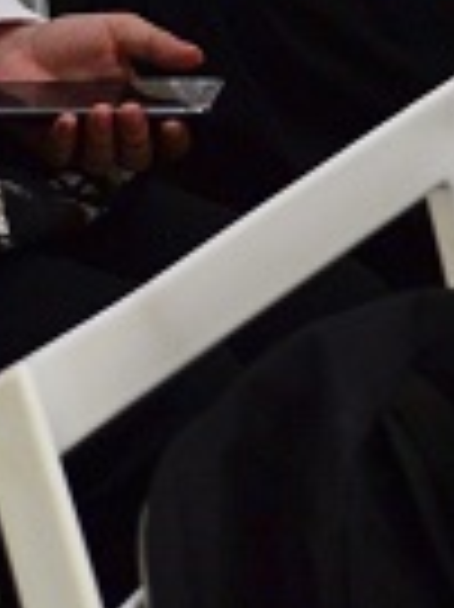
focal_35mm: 239
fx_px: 4186
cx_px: 76
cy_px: -376
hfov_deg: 6.2
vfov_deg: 8.1
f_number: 5
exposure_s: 1/100
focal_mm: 28
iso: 160
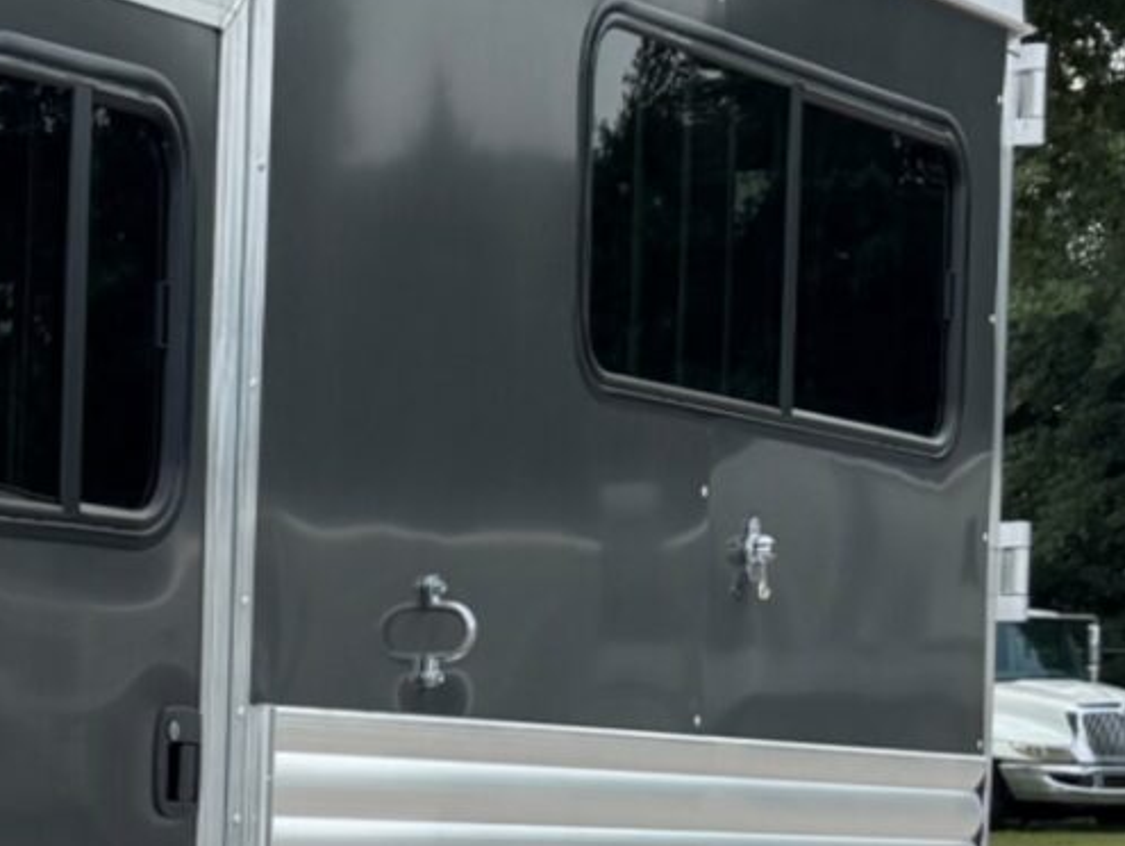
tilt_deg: -4.7
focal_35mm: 124
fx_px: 4033
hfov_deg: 13.4
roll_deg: +0.3
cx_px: -1184
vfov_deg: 11.8
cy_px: 969
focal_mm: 6.76
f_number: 1.78
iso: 80
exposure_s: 1/1339
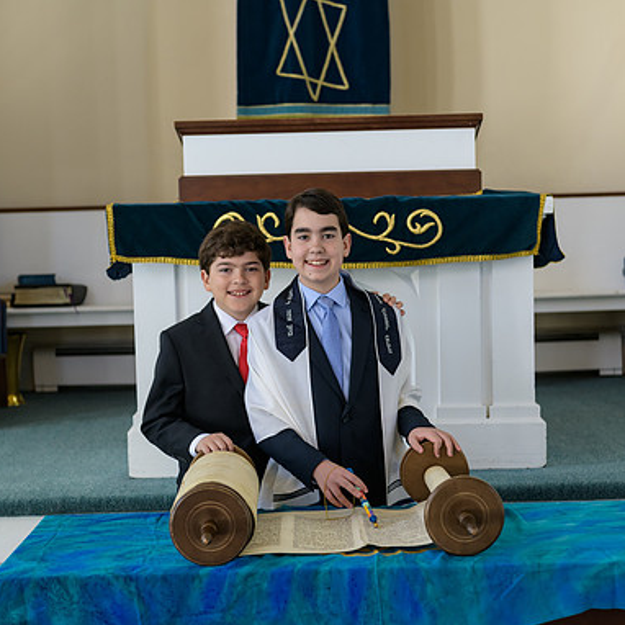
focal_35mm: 80
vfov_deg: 21.7
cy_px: 315
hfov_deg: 21.6
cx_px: 334
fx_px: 1634
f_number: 3.2
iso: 400
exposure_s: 1/125
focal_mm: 62
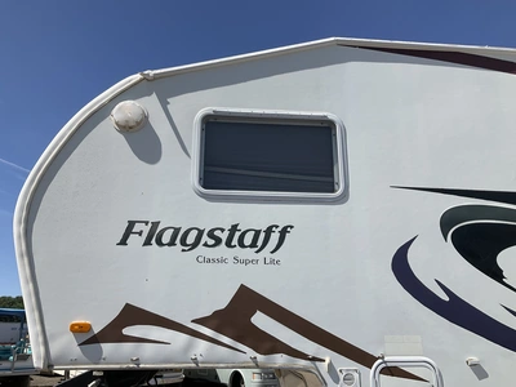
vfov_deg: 48.2
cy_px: 194
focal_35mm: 29
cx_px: 258
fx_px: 432
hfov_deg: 61.7
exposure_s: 1/2667
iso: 25
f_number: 1.8
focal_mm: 3
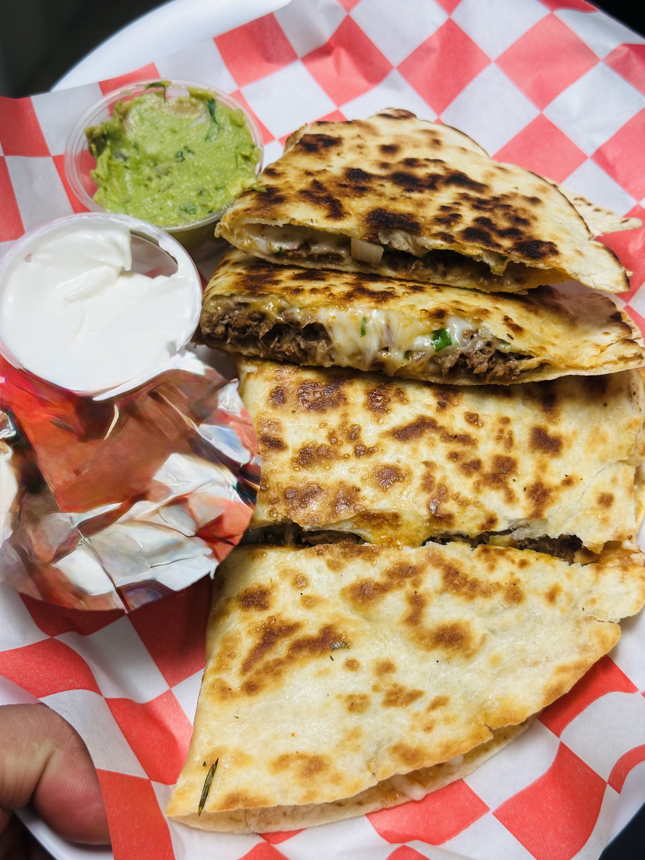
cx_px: 322
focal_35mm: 48
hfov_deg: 30.3
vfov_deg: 39.7
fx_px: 1193
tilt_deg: -45.4
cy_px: 430
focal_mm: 6.86
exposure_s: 1/60
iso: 64
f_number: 1.78
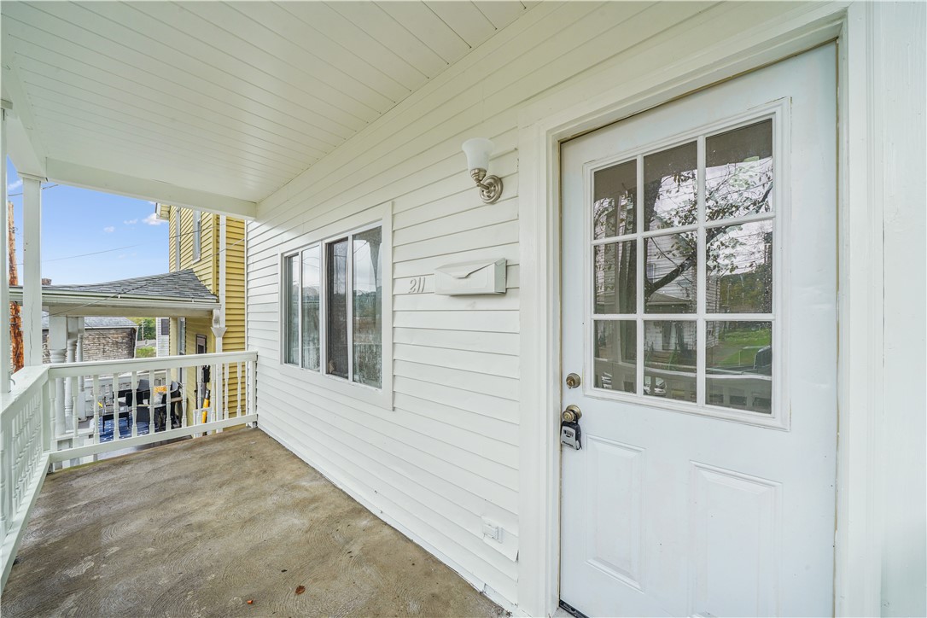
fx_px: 309
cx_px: 464
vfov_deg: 90.0
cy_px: 309
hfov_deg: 112.6
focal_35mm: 12
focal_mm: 12
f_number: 11
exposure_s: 1/8
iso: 125
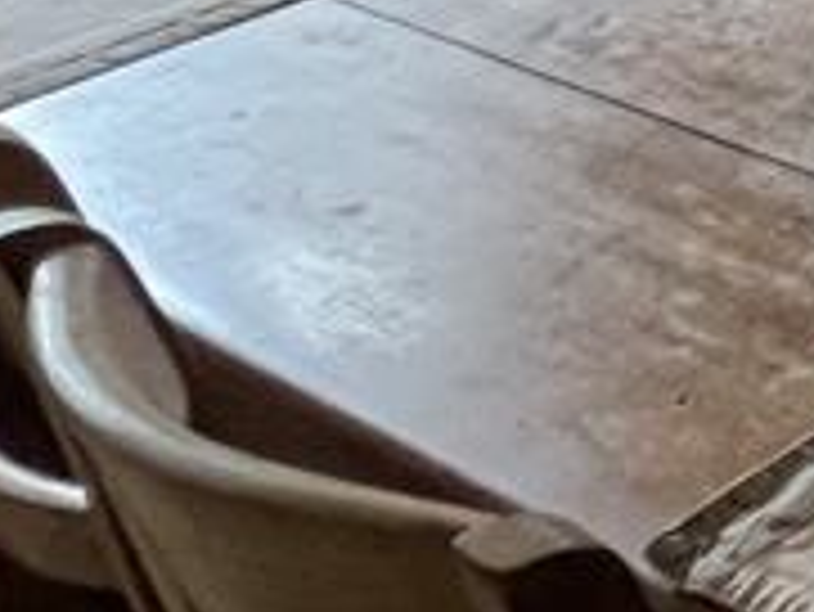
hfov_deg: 13.9
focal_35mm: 86
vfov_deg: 12.9
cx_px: 2064
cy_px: -882
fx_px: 2024
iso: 320
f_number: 1.8
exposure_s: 1/50
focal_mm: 1.57
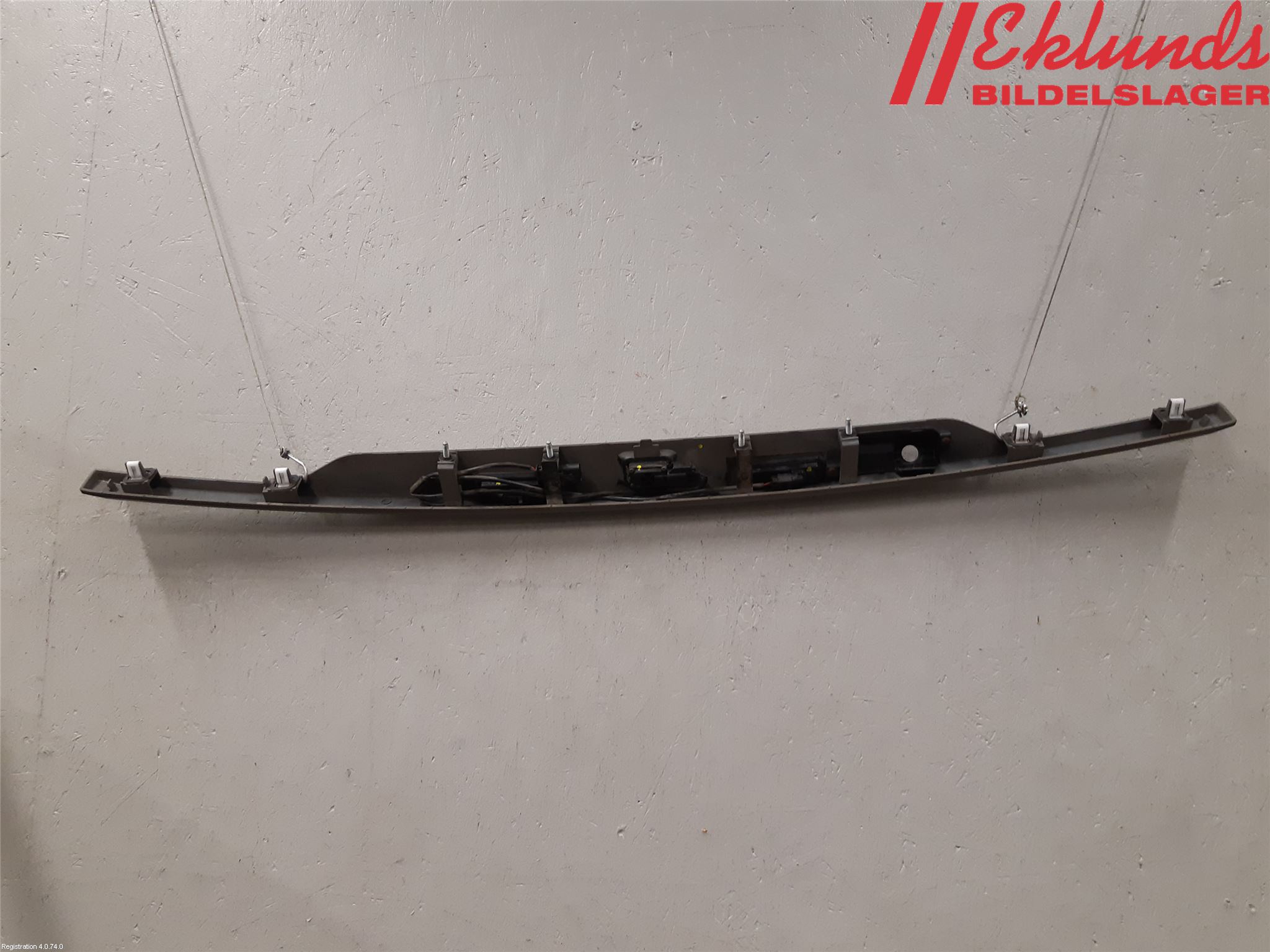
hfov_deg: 67.3
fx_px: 954
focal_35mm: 26
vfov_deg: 53.1
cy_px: 476
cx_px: 635
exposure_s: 1/50
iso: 160
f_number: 1.7
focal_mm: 3.93
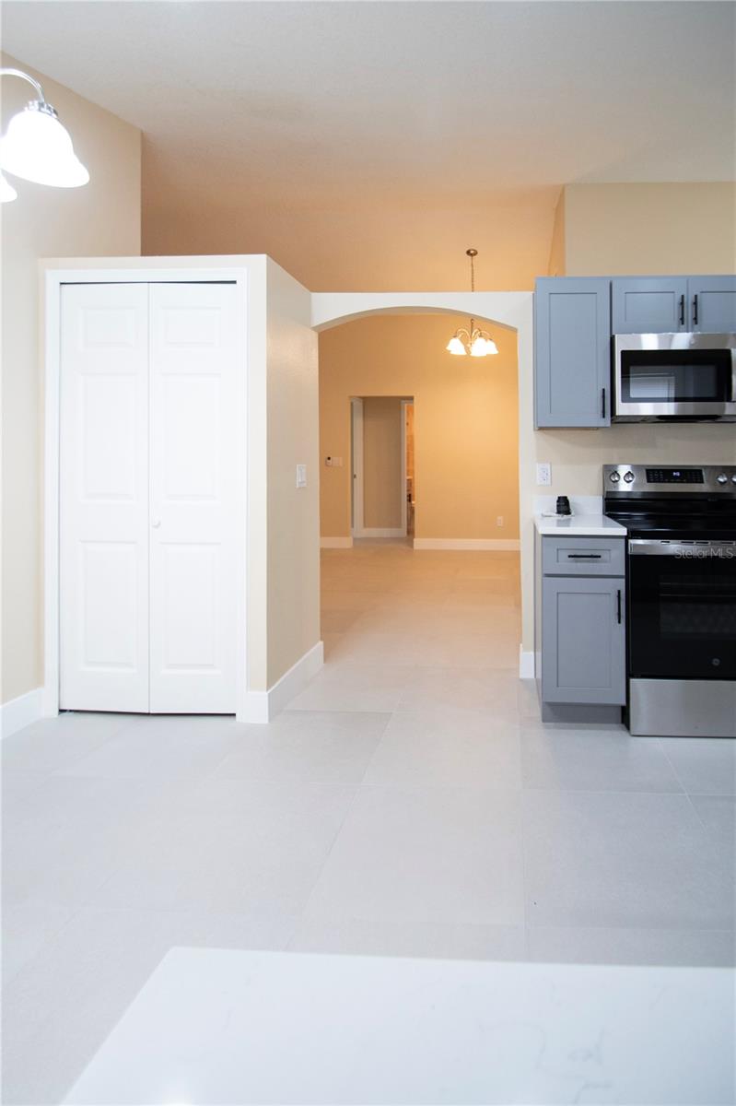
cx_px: 368
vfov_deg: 100.4
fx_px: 460
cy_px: 553
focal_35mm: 15
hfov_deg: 77.3
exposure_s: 1/80
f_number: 3.5
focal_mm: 10
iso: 250
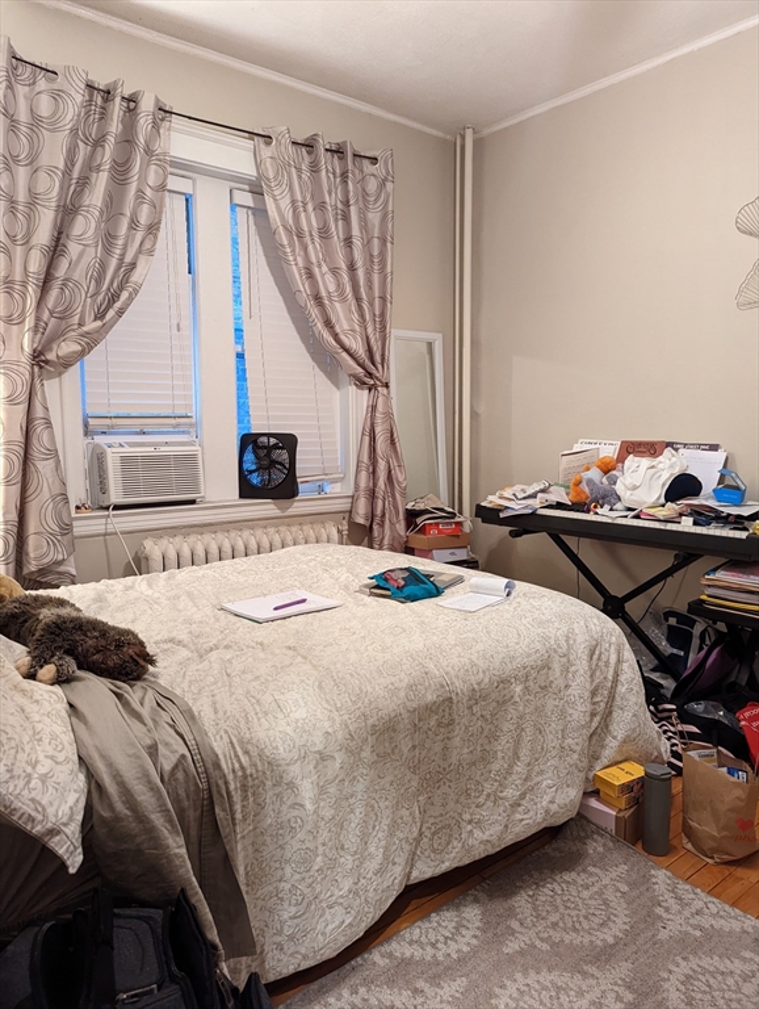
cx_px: 380
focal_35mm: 24
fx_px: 700
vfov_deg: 71.5
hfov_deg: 56.9
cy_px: 504
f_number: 1.85
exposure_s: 1/30
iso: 805
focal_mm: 6.81
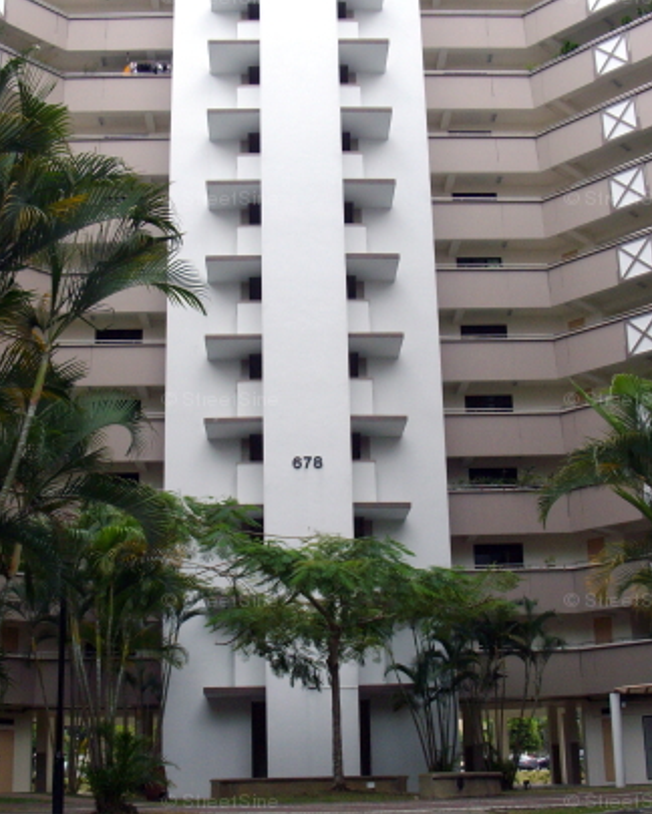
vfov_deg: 38.0
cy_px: 402
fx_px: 1182
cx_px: 312
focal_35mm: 49
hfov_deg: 30.8
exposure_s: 1/100
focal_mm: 6.2
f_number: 2.8
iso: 160
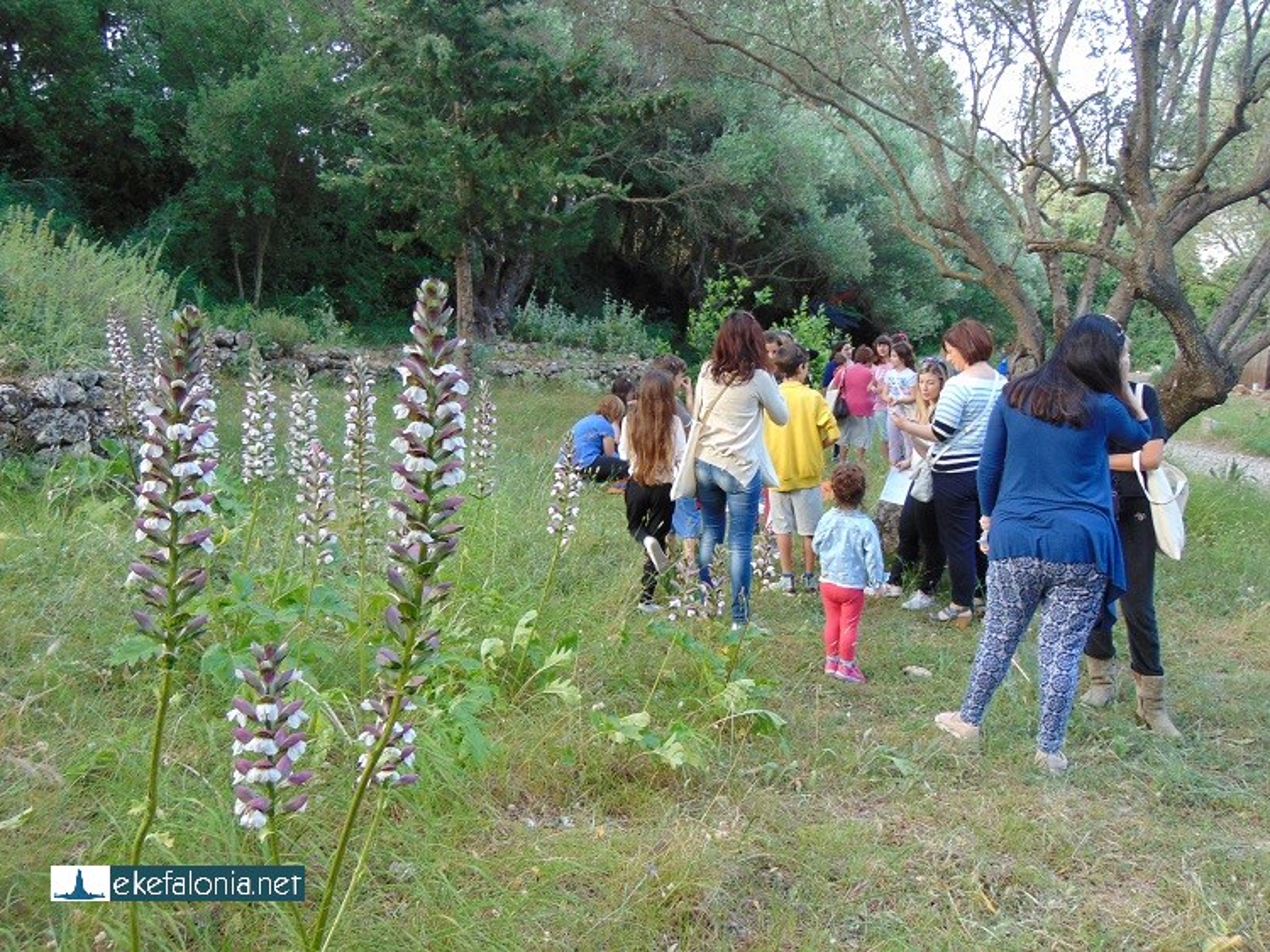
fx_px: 1100
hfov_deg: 60.0
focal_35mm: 30
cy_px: 476
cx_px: 635
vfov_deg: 46.8
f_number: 3.1
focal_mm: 5.4
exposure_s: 1/30
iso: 80
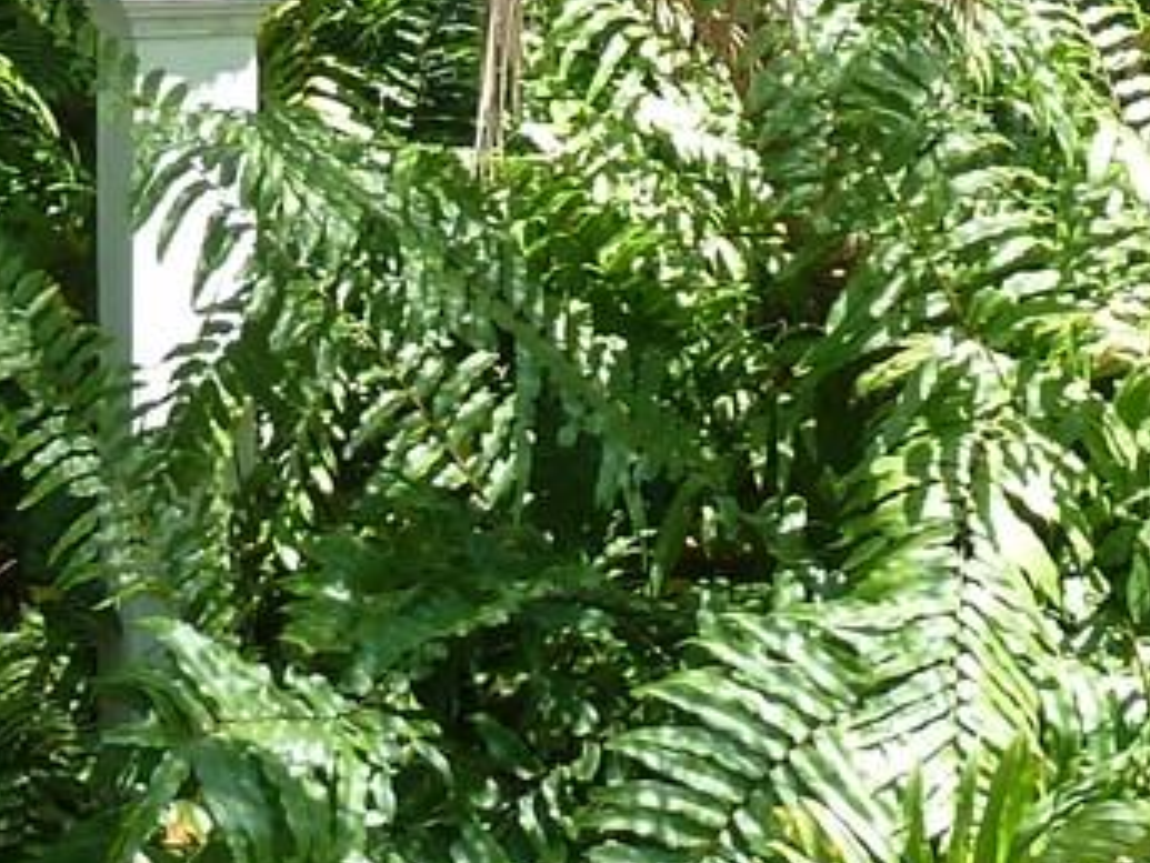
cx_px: 470
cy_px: -290
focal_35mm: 116
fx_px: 3855
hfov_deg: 17.0
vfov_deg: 12.4
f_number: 3.3
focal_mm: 4.1
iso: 80
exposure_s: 1/80
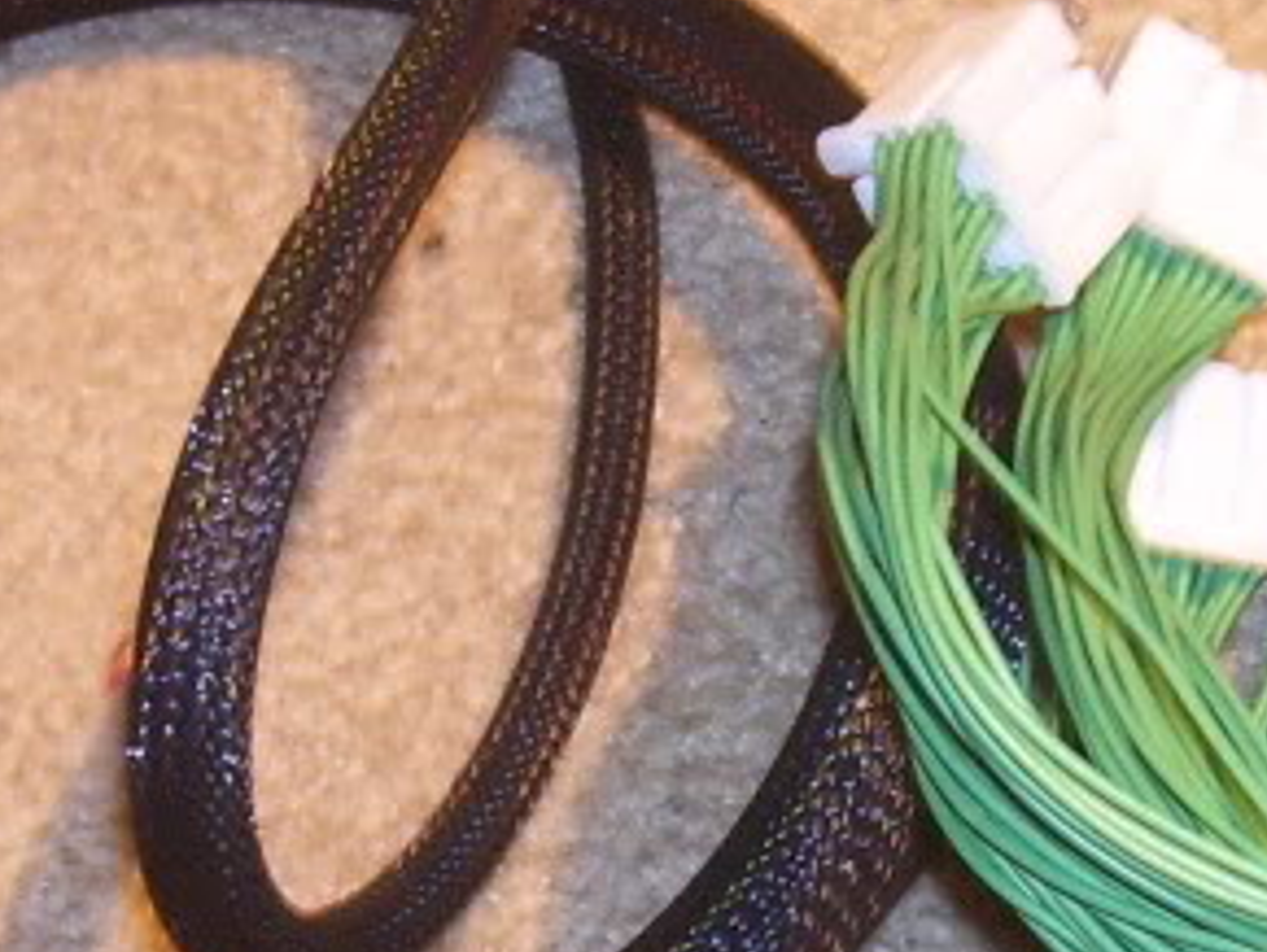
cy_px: 804
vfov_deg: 12.3
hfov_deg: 16.4
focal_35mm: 120
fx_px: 4396
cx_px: 747
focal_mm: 5.6
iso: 125
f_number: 2.7
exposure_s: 1/2
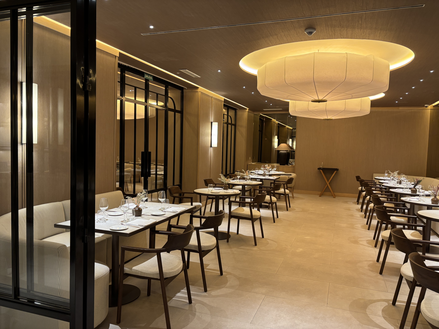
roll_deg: -1.8
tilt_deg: -2.6
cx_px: 220
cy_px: 164
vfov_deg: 53.1
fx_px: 330
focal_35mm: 26
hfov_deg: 67.3
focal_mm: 5.96
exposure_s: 1/50
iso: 160
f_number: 1.6
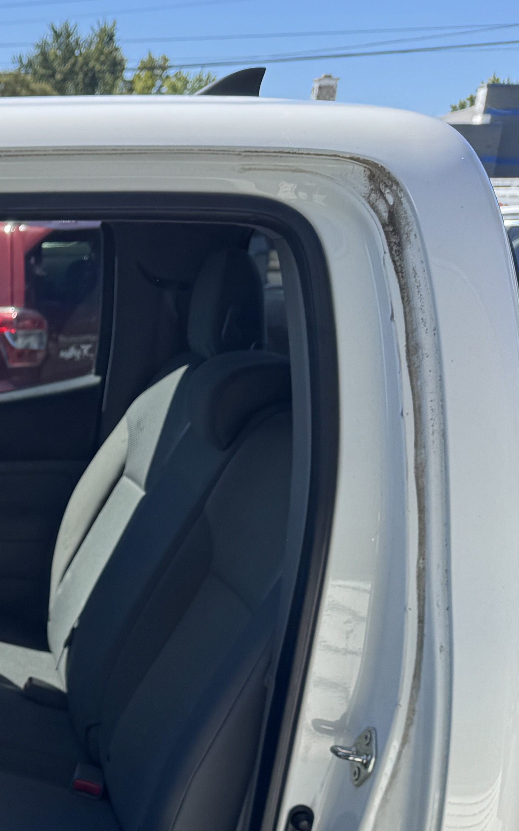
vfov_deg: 32.4
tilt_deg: -19.4
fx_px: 1380
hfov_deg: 18.0
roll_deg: -1.2
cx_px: -345
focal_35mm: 61
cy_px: 687
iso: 80
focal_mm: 6.76
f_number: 1.78
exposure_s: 1/1488
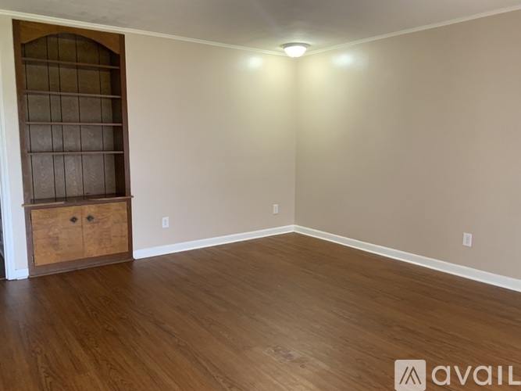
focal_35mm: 29
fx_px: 436
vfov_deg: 48.2
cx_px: 260
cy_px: 196
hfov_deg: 61.7
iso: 125
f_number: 1.8
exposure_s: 1/60
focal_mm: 3
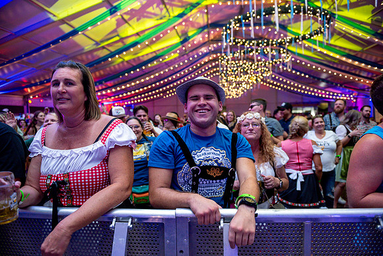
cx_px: 192
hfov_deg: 73.7
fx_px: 255
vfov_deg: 53.2
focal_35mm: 24
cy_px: 128
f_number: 2.8
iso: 2500
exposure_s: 1/160
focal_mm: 24
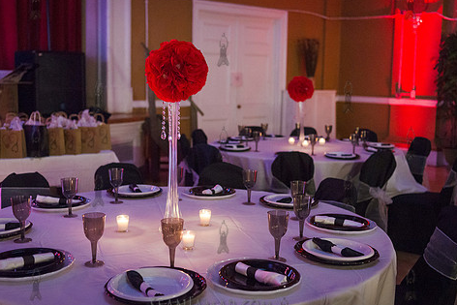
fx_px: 546
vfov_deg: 31.2
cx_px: 223
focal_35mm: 43
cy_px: 143
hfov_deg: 45.4
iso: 3200
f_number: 3.2
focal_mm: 35
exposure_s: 1/125
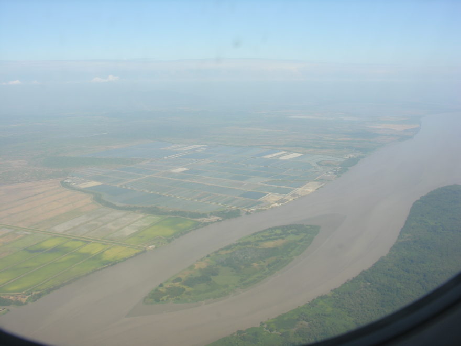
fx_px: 466
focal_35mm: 35
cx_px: 230
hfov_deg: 52.6
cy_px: 173
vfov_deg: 40.7
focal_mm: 8.9
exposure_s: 1/184
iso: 50
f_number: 5.6
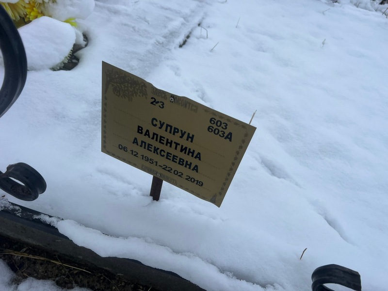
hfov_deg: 67.3
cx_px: 194
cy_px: 146
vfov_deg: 53.1
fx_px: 291
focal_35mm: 26
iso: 50
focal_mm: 5.7
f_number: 1.5
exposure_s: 1/1135
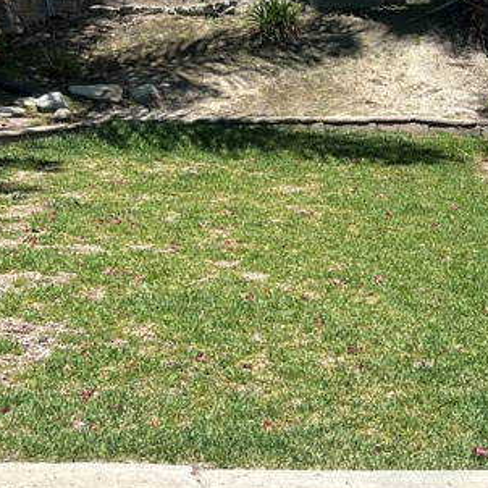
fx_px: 1244
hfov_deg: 22.2
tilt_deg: -3.6
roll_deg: -0.2
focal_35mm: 78
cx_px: 250
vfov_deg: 21.8
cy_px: 81
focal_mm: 5.7
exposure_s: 1/3831
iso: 50
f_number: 1.5
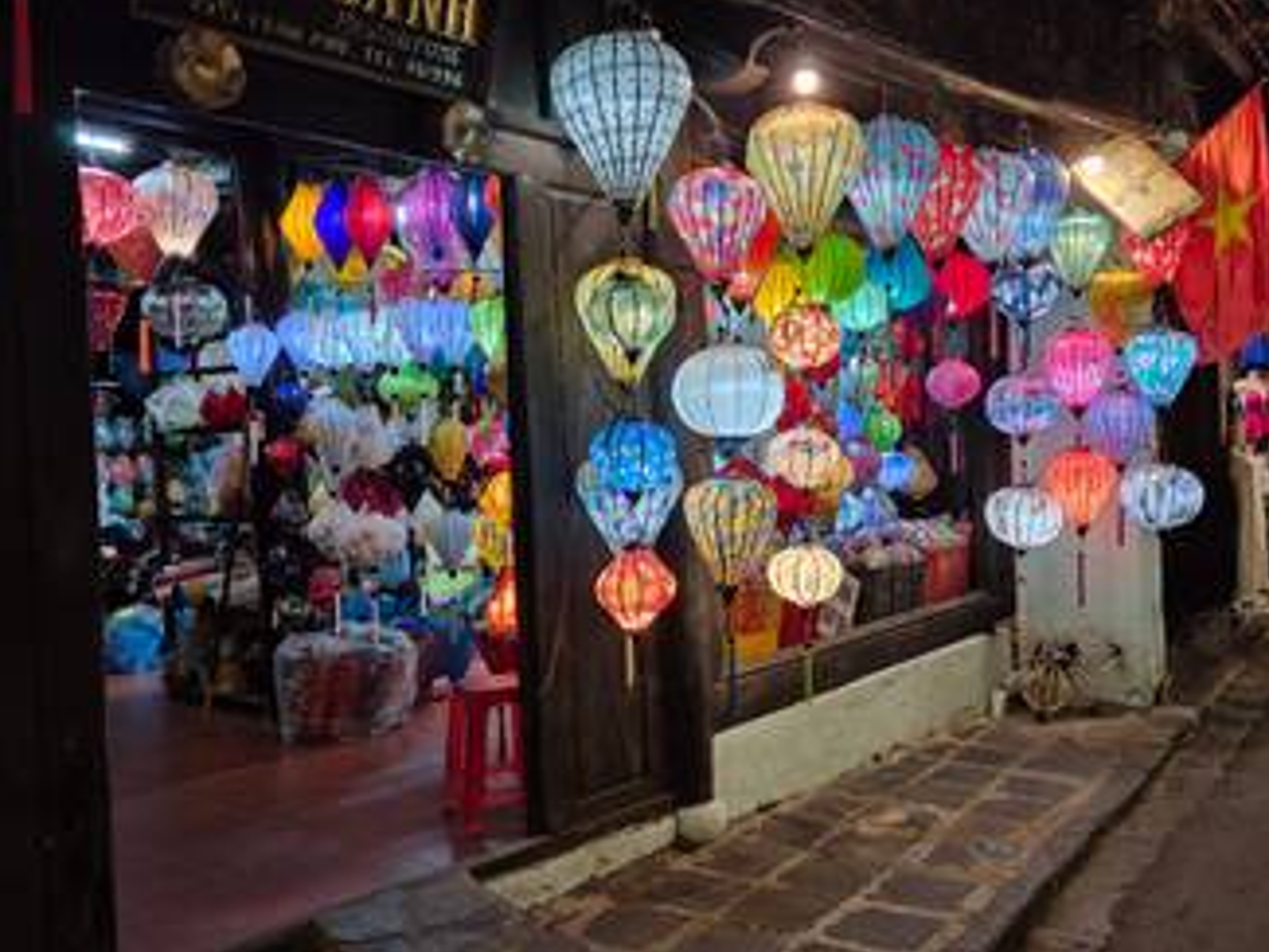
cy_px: 472
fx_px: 1247
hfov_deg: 53.5
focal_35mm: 34
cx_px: 777
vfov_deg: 41.8
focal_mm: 5.4
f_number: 1.8
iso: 400
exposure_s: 1/100
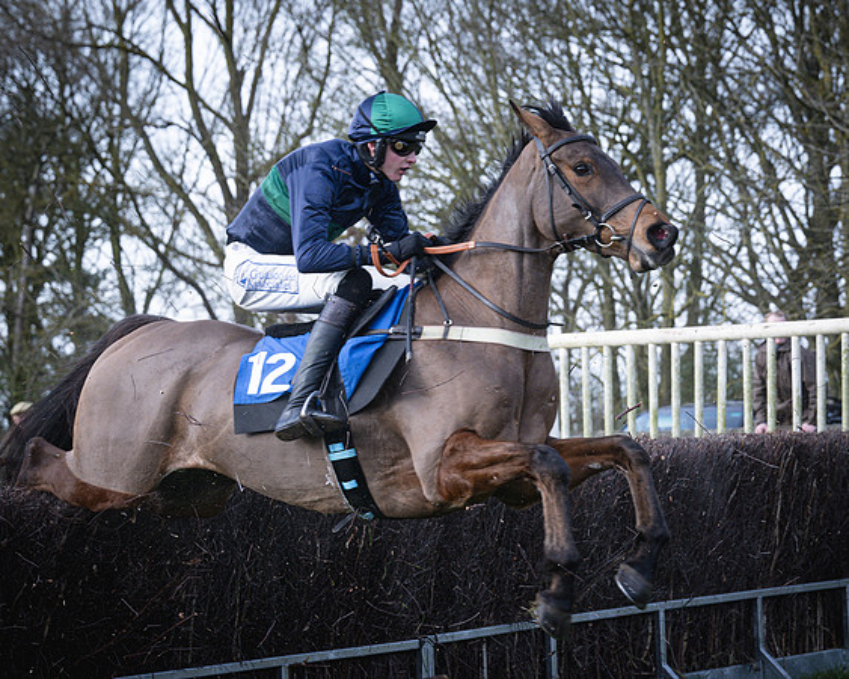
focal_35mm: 118
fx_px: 2972
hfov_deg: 16.2
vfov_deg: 13.0
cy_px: 340
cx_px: 510
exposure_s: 1/1000
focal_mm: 70
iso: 400
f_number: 4
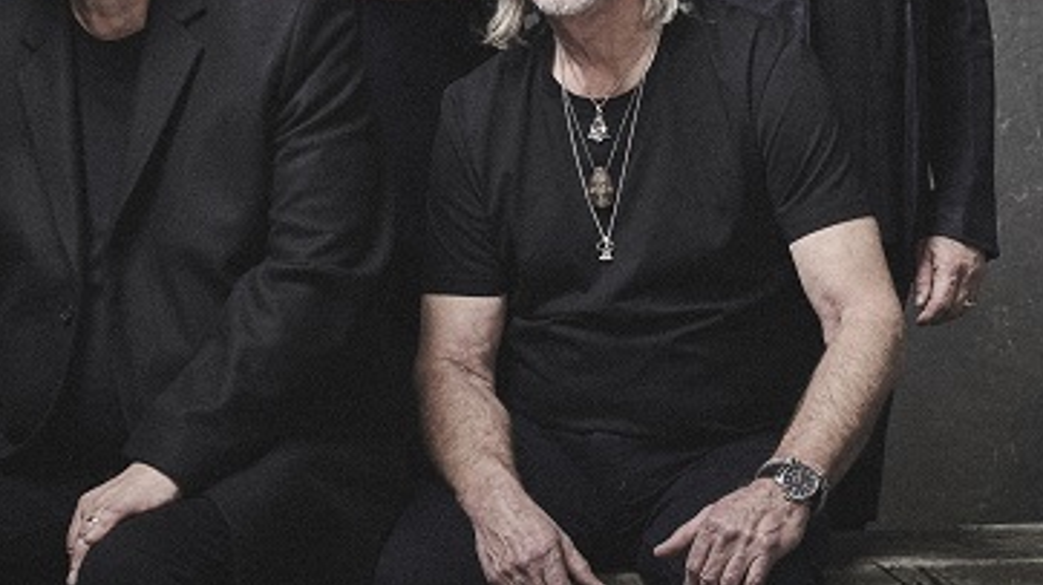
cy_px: -59
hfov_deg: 10.9
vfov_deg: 6.1
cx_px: 585
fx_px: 5444
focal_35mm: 197
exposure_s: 1/250
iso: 160
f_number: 8
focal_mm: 85
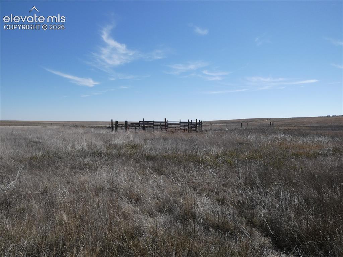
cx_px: 172
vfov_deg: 56.8
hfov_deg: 71.6
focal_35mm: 24
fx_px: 238
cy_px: 128
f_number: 4.5
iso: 80
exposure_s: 1/1000
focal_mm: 4.3
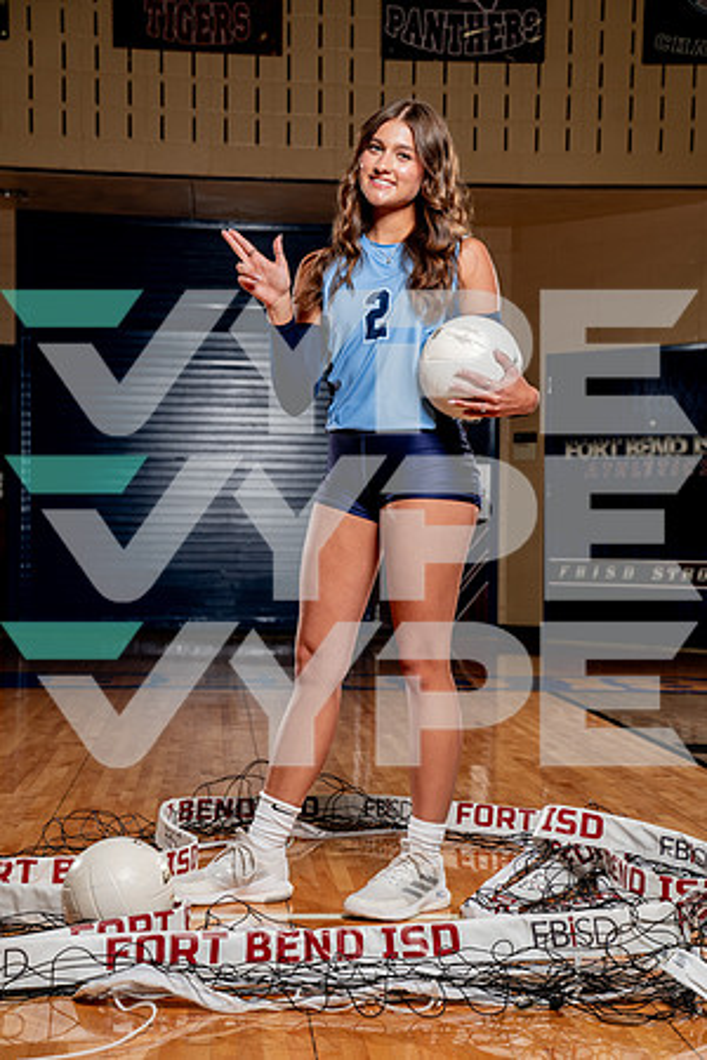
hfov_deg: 22.3
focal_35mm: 61
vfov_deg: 32.9
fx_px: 1797
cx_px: 354
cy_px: 530
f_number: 5.6
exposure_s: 1/250
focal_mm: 61
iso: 200
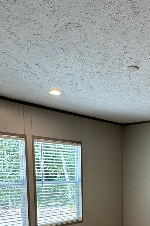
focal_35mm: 42
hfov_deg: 30.8
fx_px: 263
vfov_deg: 41.9
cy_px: 211
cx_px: 127
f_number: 2.2
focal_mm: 2.22
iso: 125
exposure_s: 1/120
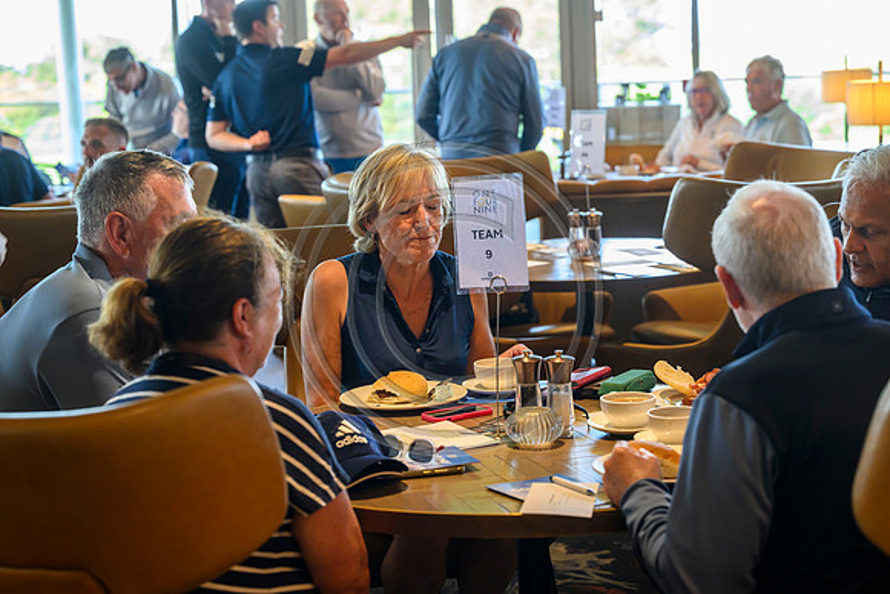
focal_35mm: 71
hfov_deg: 28.4
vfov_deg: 19.2
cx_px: 445
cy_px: 297
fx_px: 1756
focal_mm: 71
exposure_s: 1/200
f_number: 4
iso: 2000
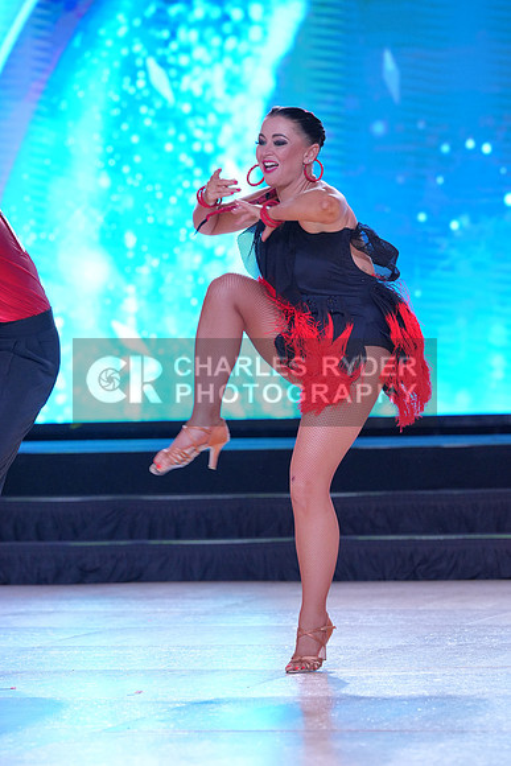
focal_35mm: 200
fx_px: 4255
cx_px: 256
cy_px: 383
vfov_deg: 10.3
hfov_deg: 6.9
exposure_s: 1/400
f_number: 5.6
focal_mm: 200
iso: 2500
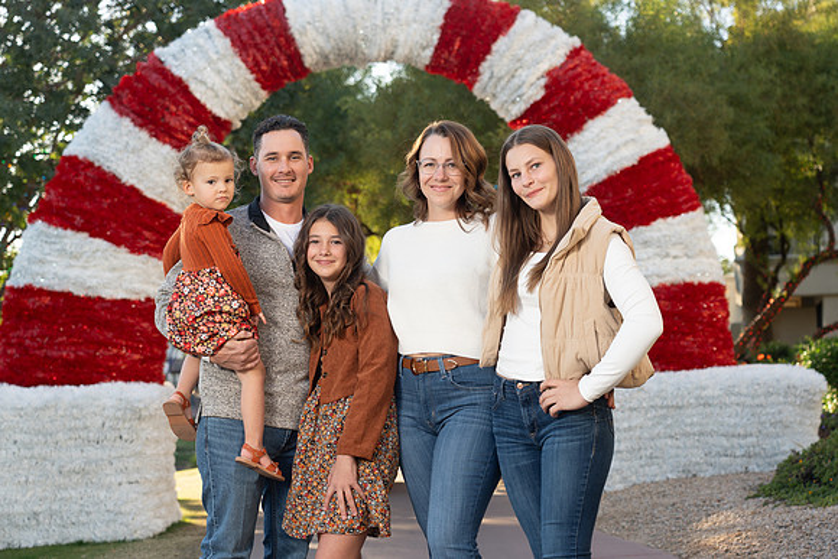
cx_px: 419
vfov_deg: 23.8
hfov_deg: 35.0
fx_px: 1327
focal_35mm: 57
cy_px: 280
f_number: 4
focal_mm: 57
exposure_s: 1/200
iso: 160
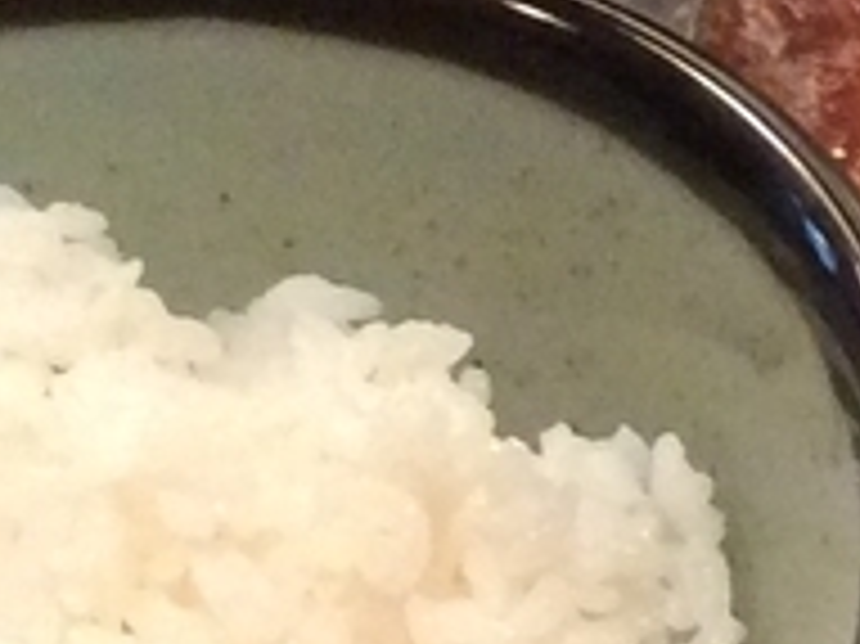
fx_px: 4991
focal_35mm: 201
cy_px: 1126
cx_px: 1738
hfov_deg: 9.2
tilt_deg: -52.3
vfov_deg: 7.2
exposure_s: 1/24
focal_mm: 3.3
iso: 250
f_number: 2.4
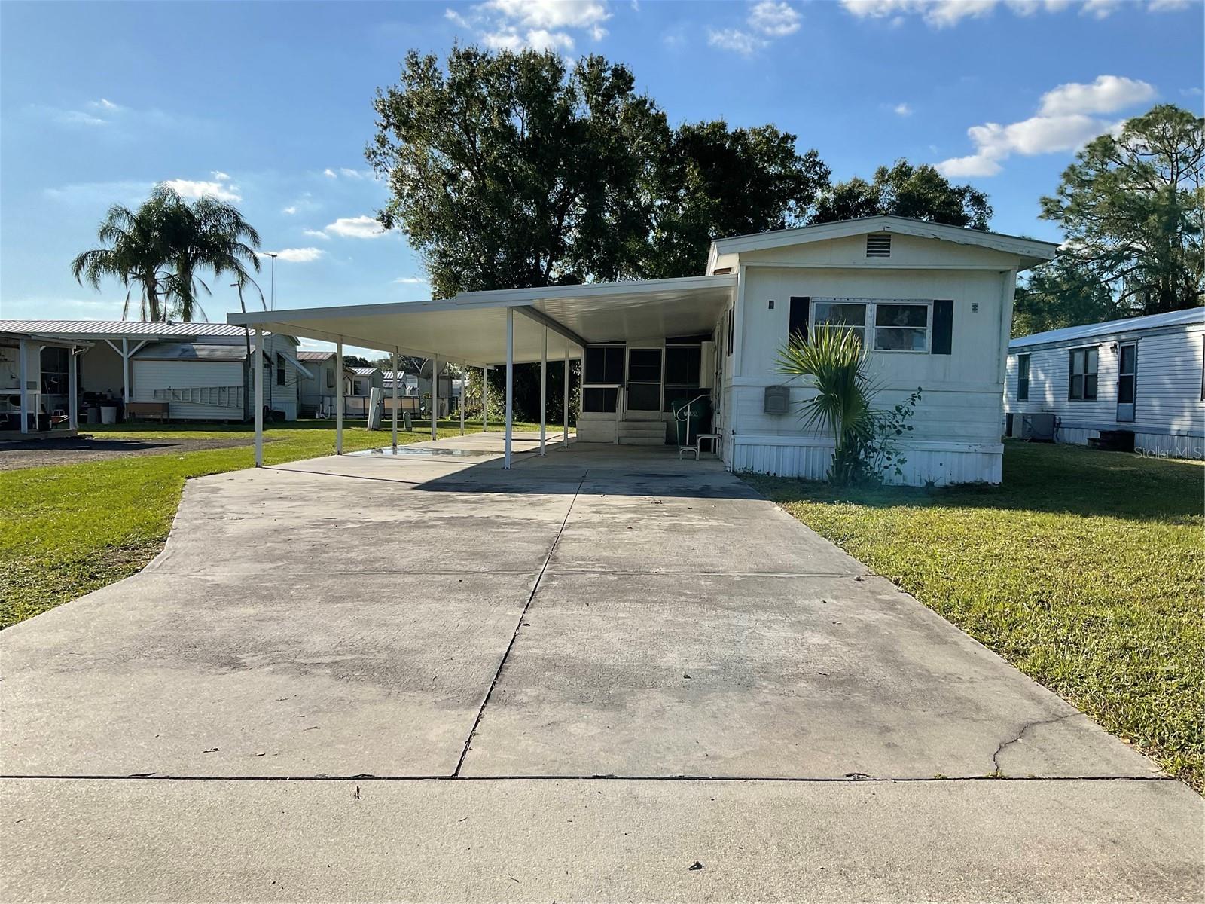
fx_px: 1010
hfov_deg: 61.7
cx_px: 602
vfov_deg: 48.2
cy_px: 452
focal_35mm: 29
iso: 16
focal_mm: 3
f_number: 1.8
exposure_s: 1/2320
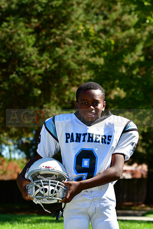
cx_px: 76
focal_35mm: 117
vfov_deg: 17.5
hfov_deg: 11.7
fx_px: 745
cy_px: 114
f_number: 4.5
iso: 400
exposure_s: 1/1600
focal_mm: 78
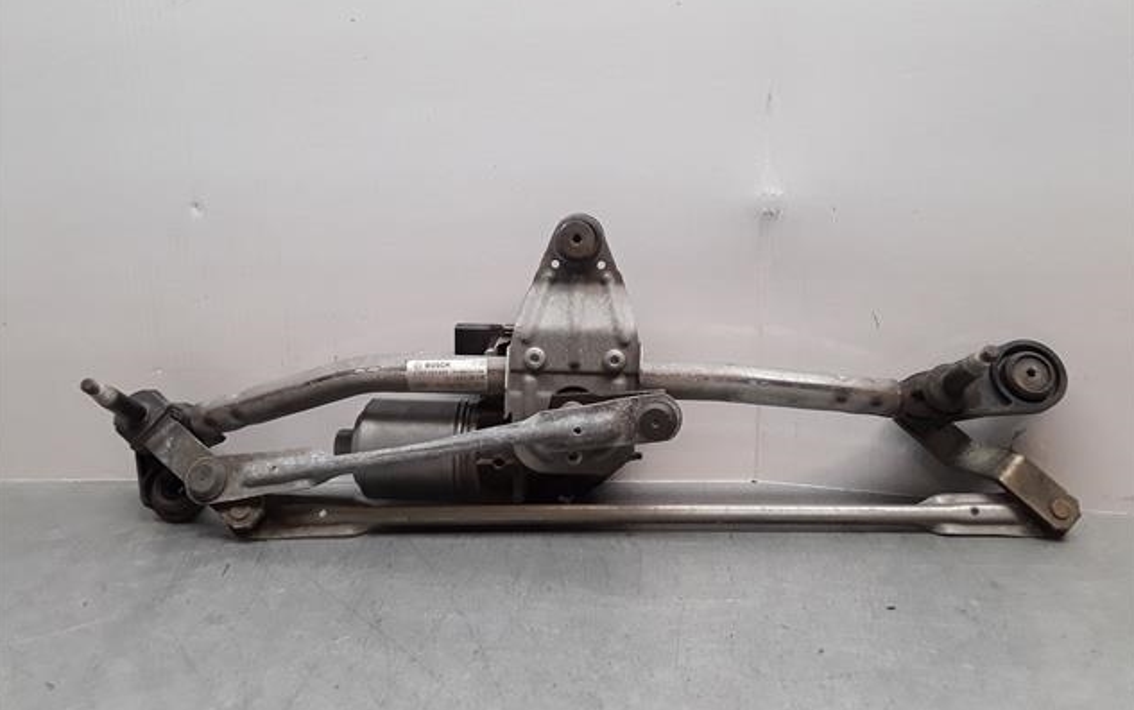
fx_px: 927
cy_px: 380
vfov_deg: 41.8
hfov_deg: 62.9
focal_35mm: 30
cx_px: 568
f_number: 1.9
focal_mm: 2.91
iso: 64
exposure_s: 1/100
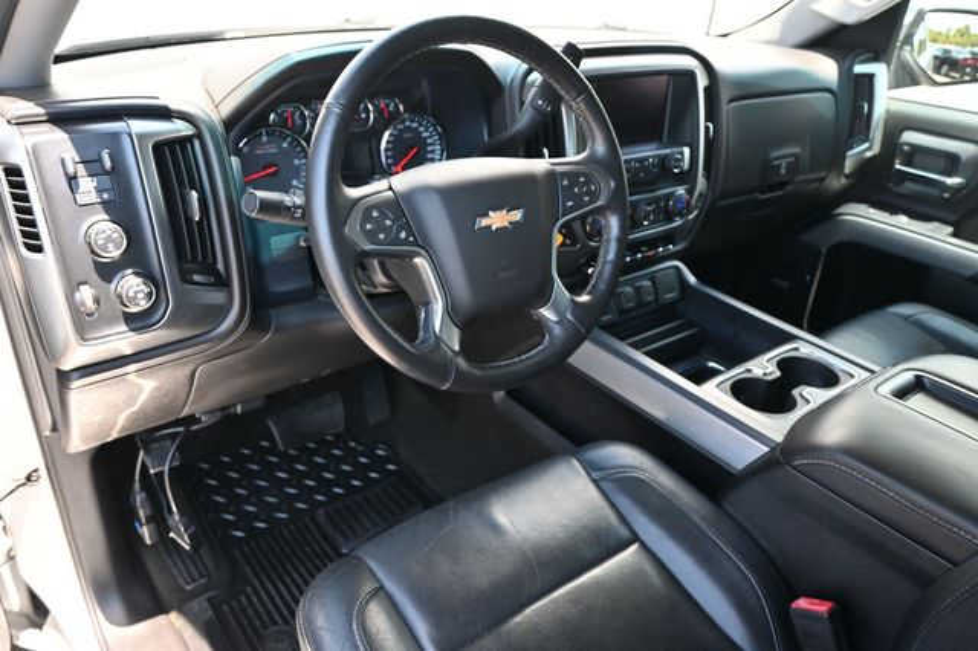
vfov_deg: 47.9
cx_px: 489
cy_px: 326
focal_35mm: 27
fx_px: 733
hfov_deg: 67.4
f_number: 3.5
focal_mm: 18
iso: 400
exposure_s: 1/160
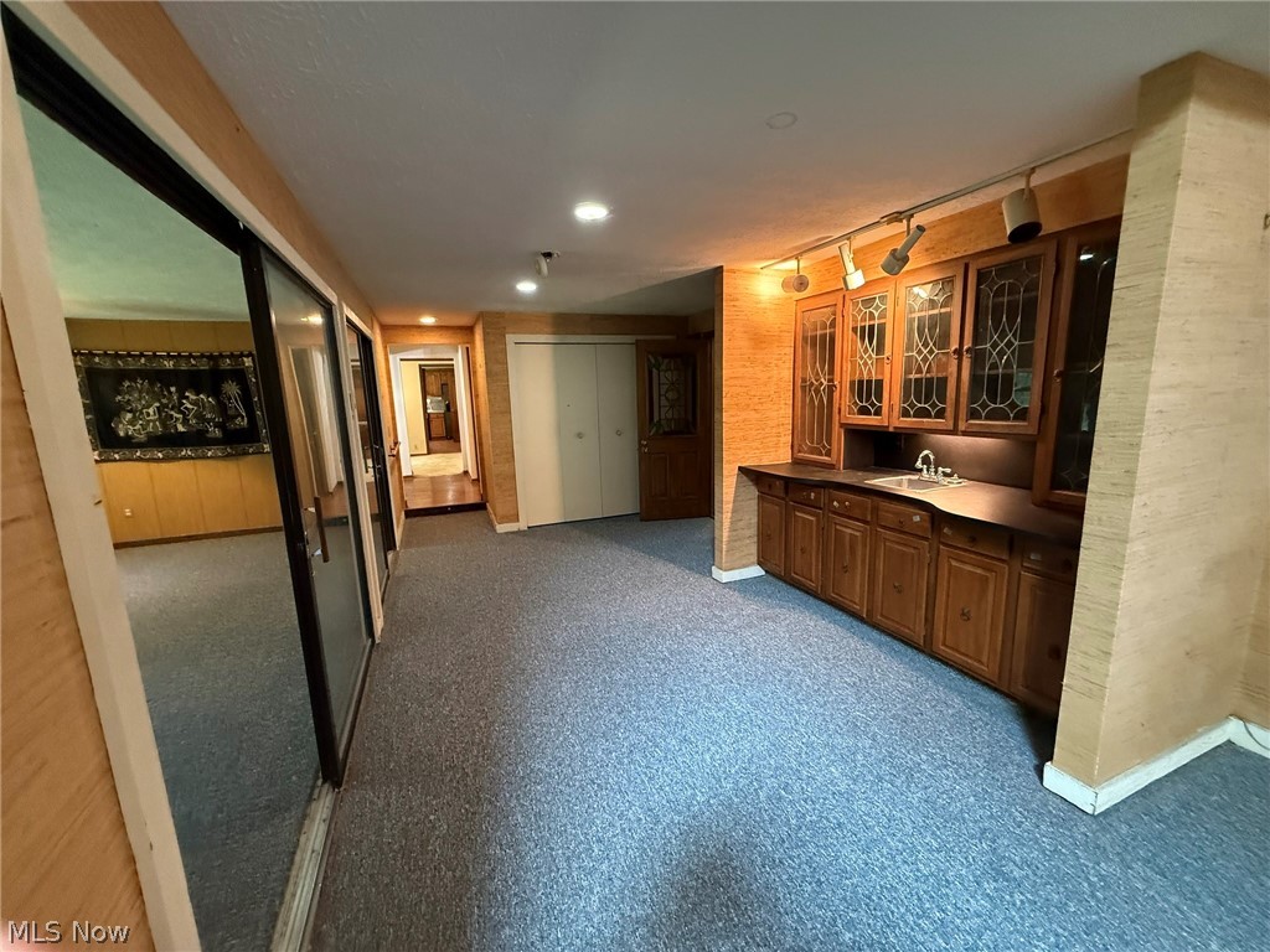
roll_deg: +1.5
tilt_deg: -9.5
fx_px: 514
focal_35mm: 14
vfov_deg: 85.7
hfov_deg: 102.1
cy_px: 476
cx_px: 635
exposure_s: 1/60
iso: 800
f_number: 2.2
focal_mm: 2.22
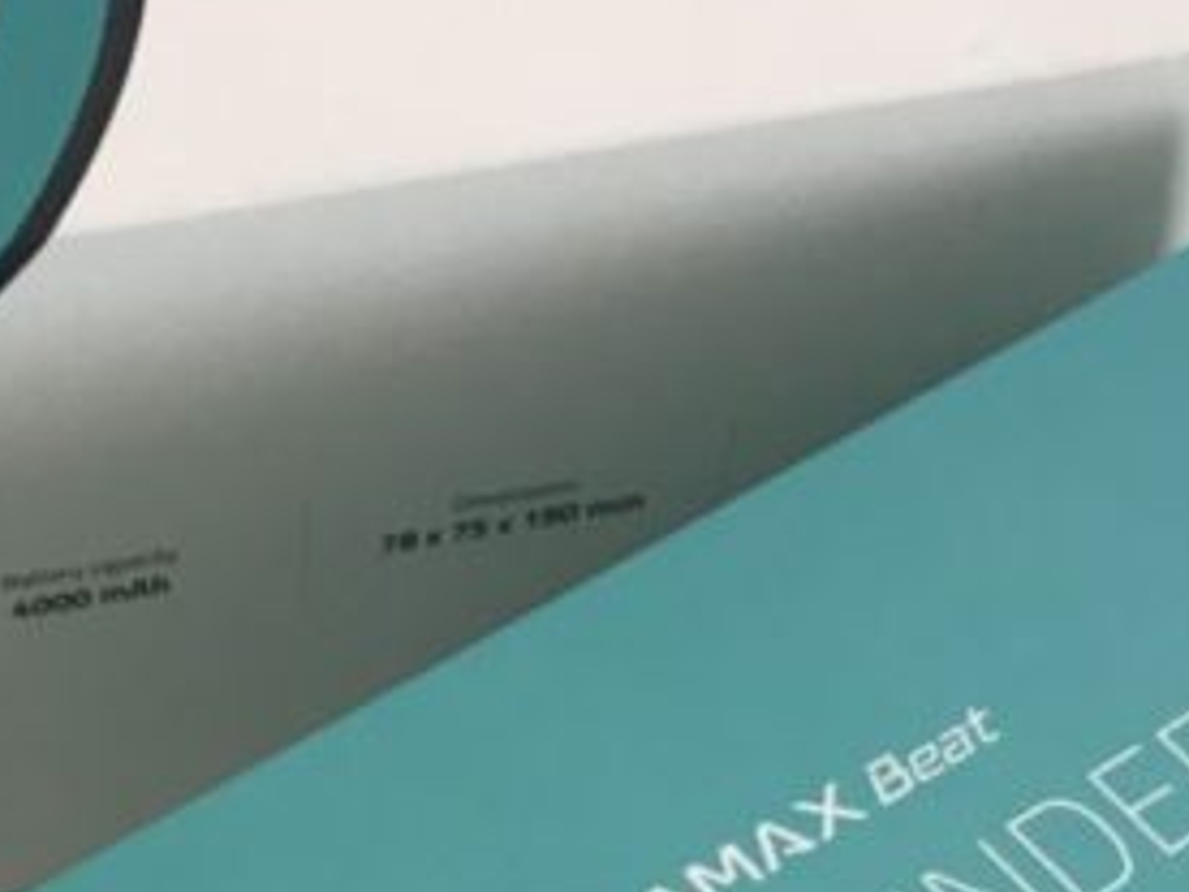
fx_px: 3572
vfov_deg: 13.8
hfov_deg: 18.6
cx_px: 116
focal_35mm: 104
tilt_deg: -58.6
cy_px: 1051
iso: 25
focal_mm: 3.99
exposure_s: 1/33
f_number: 1.8
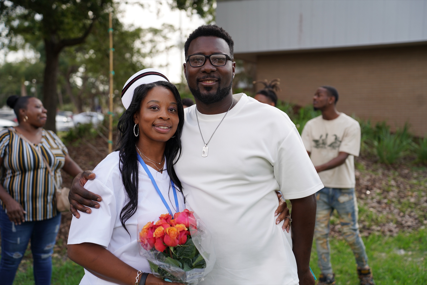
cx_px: 214
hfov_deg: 45.4
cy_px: 142
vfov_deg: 31.2
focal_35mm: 43
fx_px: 510
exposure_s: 1/640
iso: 100
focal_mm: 43
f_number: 2.8
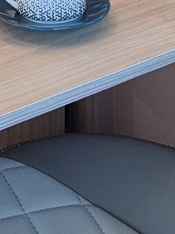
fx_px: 682
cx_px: 3
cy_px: -130
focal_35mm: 101
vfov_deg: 17.3
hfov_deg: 14.4
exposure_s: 1/107
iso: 50
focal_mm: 2.2
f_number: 2.2
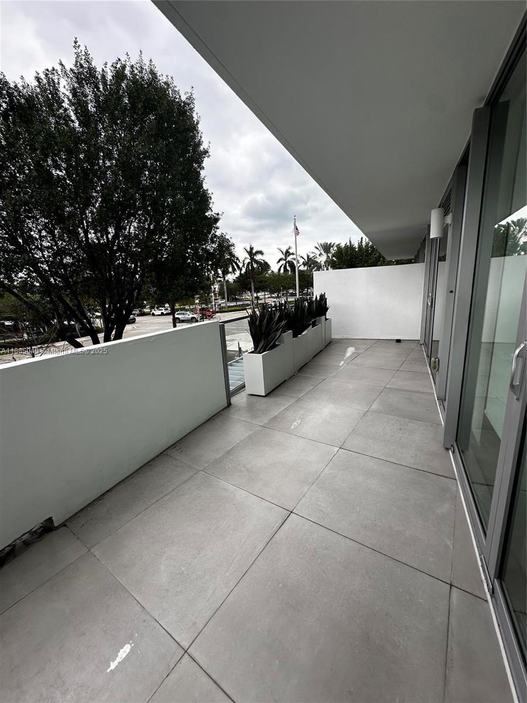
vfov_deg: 102.1
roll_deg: +2.0
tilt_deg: -11.2
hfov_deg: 85.7
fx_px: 284
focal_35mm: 14
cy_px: 352
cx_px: 264
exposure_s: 1/304
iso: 40
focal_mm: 2.22
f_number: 2.2
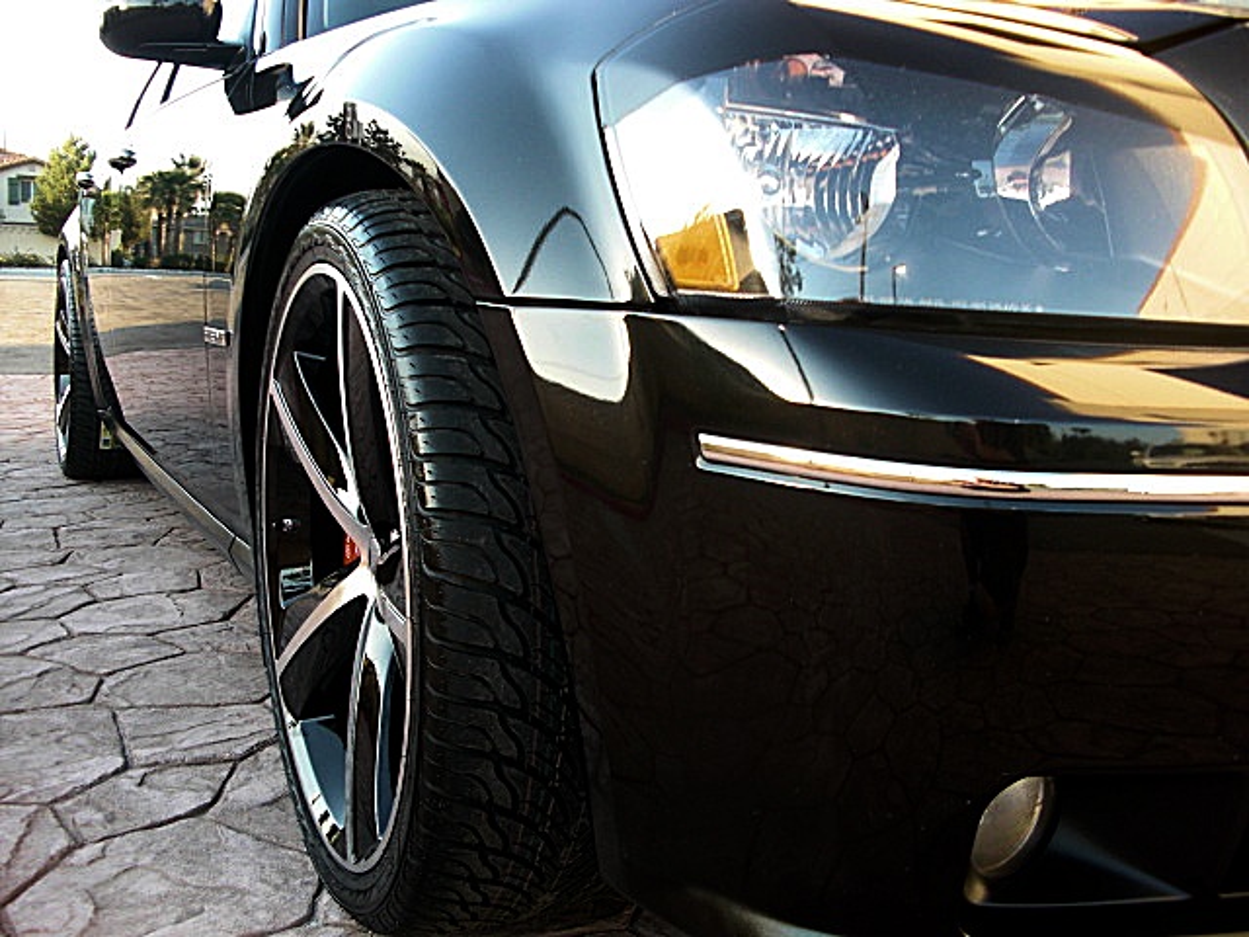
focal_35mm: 36
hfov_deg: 51.4
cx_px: 624
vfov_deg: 39.7
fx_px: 1299
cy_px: 468
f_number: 2.8
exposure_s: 1/100
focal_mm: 6.3
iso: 100
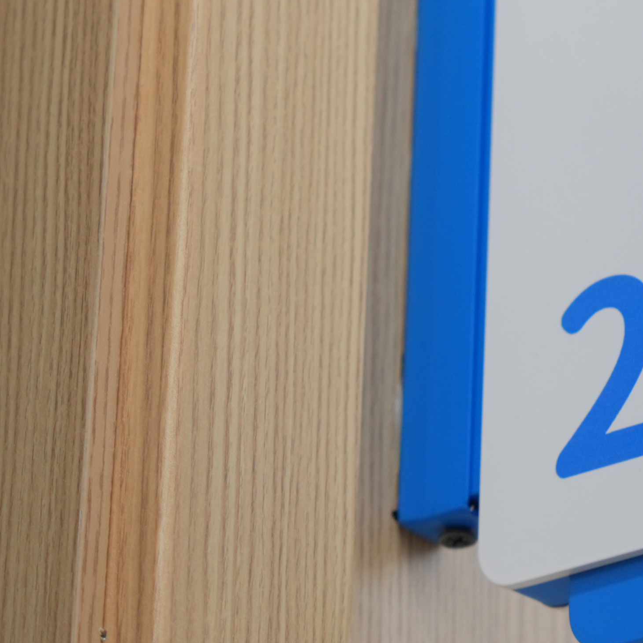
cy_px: -96
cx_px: 832
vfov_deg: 6.1
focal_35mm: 286
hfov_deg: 6.1
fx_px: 6010
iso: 320
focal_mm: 70
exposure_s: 1/100
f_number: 2.8
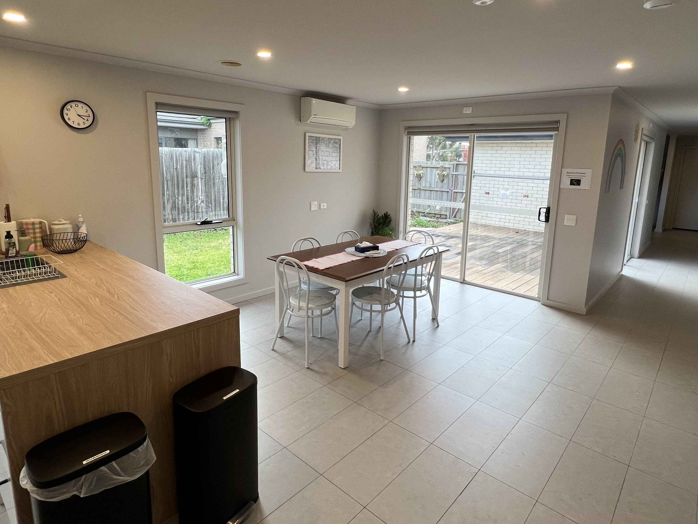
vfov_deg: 68.5
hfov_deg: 84.6
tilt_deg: -10.7
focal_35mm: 19
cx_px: 366
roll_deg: -1.9
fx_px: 383
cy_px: 236
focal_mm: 1.57
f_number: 1.8
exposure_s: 1/100
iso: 64
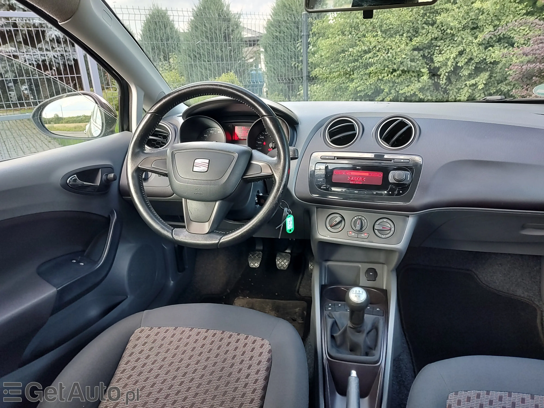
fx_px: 361
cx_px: 272
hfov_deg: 73.9
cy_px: 204
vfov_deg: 58.9
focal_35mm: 23
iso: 135
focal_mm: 5.56
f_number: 1.8
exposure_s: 1/100
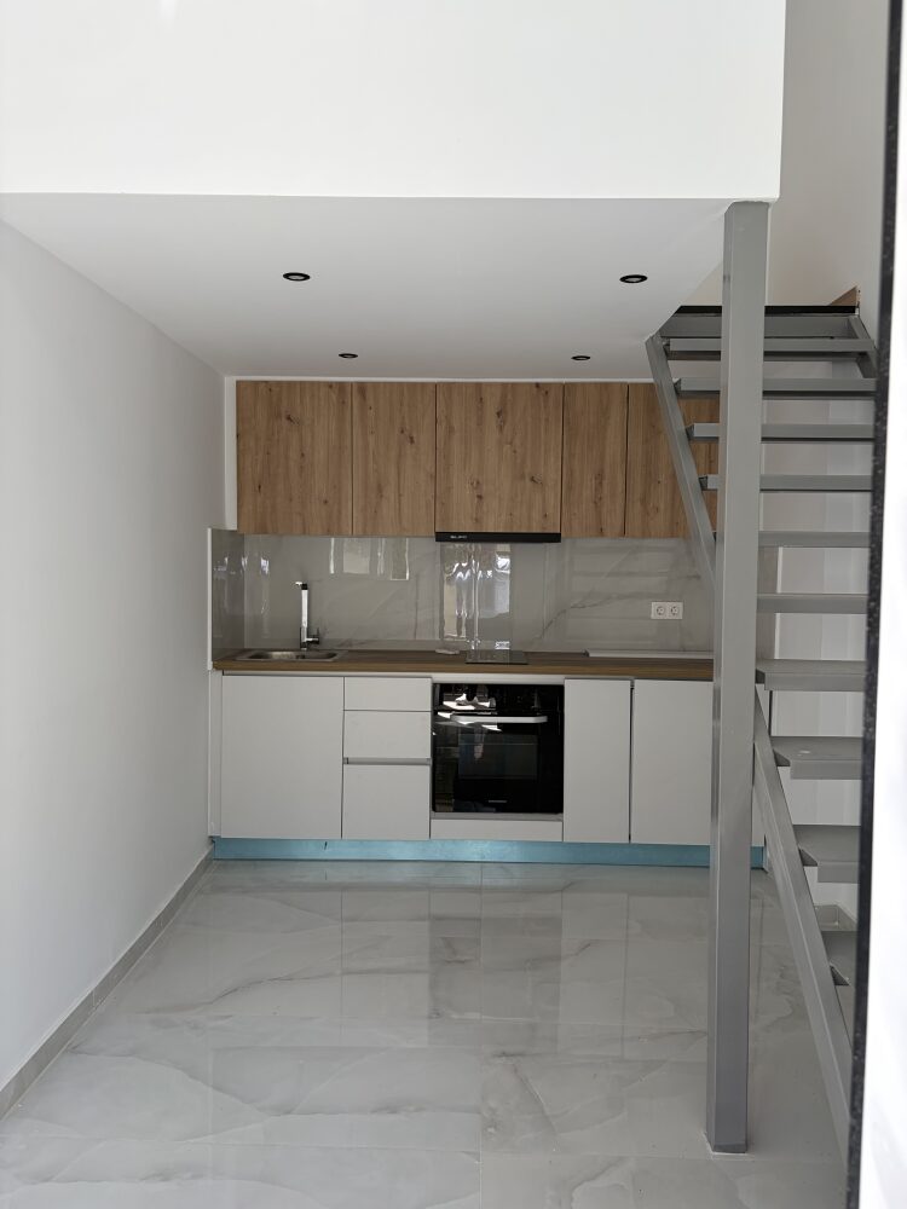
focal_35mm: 26
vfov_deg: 67.3
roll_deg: -0.7
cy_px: 604
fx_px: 908
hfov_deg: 53.1
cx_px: 454
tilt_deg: -2.2
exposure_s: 1/189
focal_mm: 5.96
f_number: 1.6
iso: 40
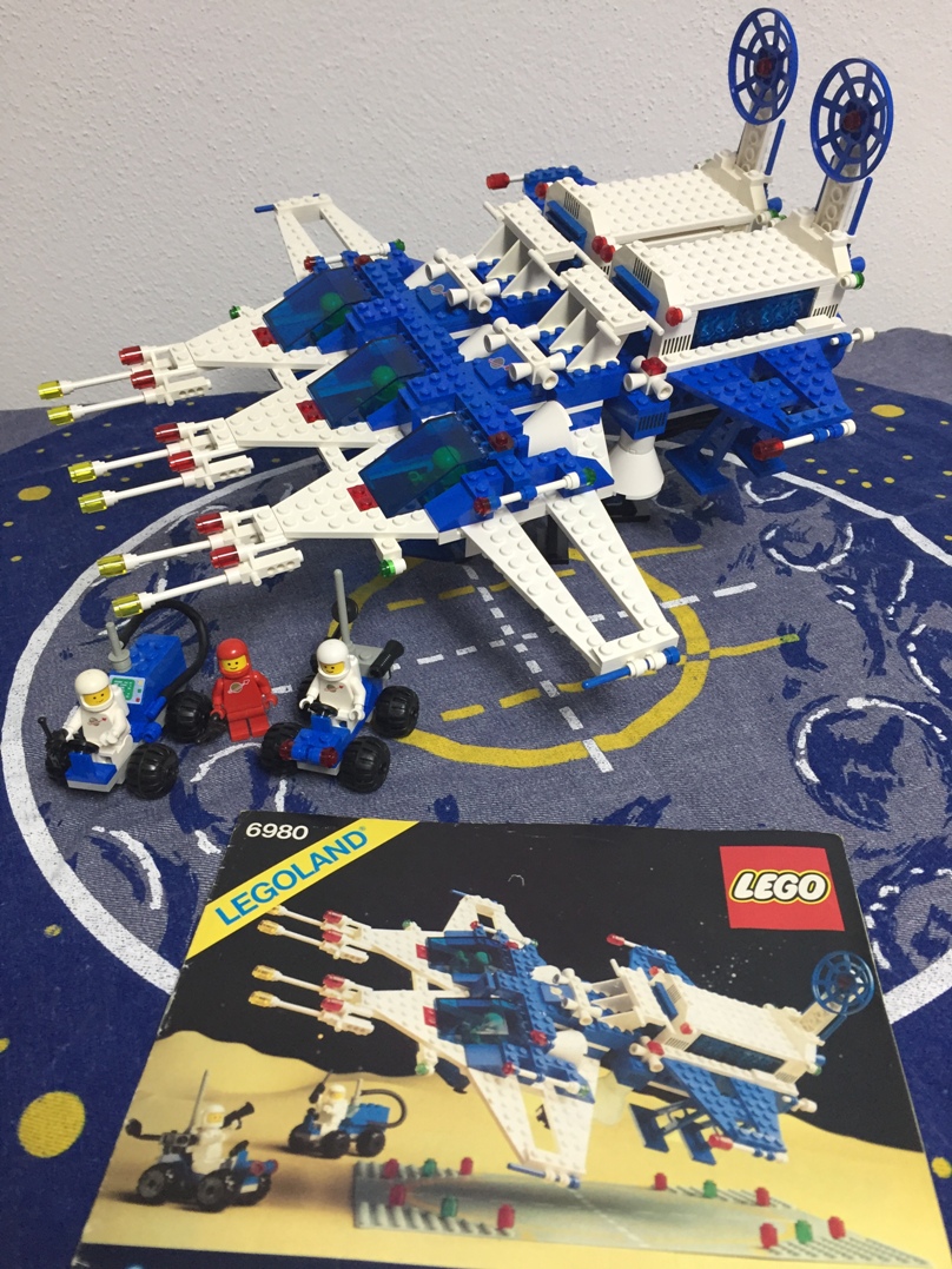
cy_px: 634
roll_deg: +3.9
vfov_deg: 61.7
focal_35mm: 29
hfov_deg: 48.2
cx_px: 476
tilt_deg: -33.5
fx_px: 1063
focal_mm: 4.15
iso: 160
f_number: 2.2
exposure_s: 1/33
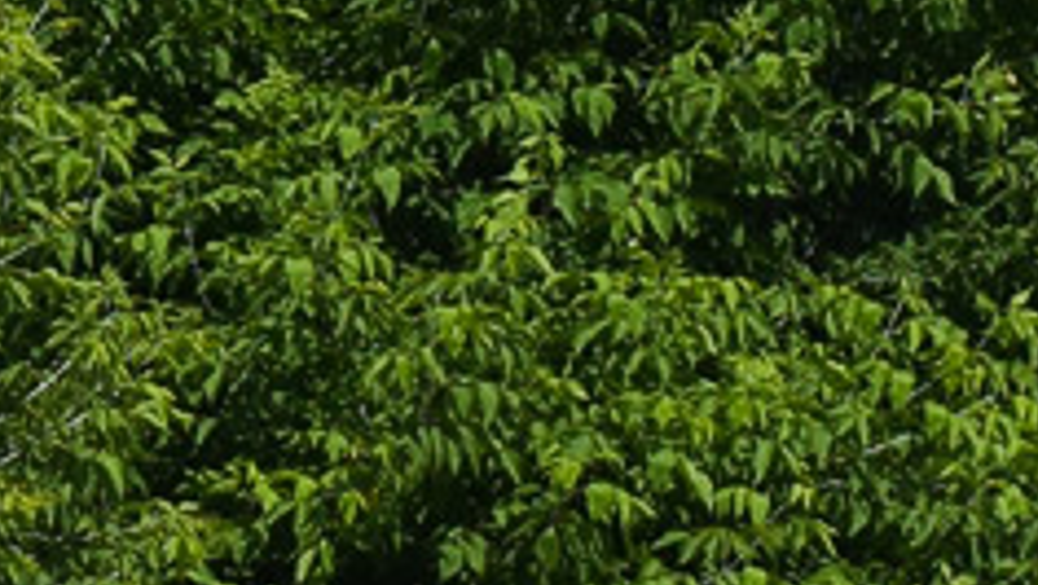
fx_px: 12079
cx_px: -783
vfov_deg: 2.8
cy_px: 559
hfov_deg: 4.9
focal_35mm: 439
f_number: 7.1
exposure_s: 1/1250
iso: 200
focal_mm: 55
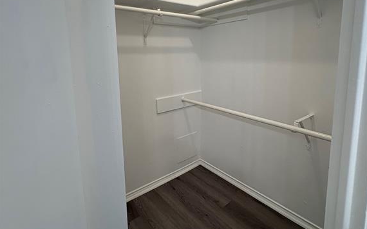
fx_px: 200
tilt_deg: -7.3
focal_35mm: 20
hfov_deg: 85.1
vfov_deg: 58.7
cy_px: 84
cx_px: 184
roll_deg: -0.2
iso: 160
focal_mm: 2.22
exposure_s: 1/120
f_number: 2.2
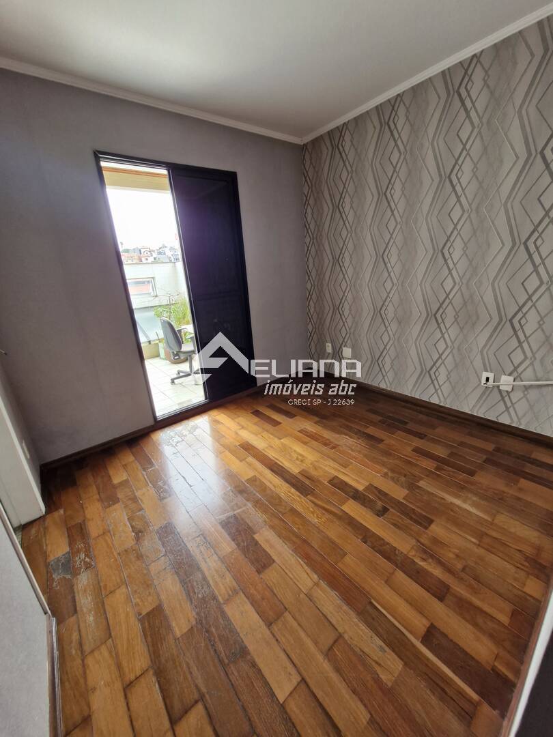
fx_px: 277
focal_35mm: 13
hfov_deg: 89.9
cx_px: 276
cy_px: 368
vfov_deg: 106.2
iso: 80
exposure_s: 1/60
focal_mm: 1.74
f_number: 2.2
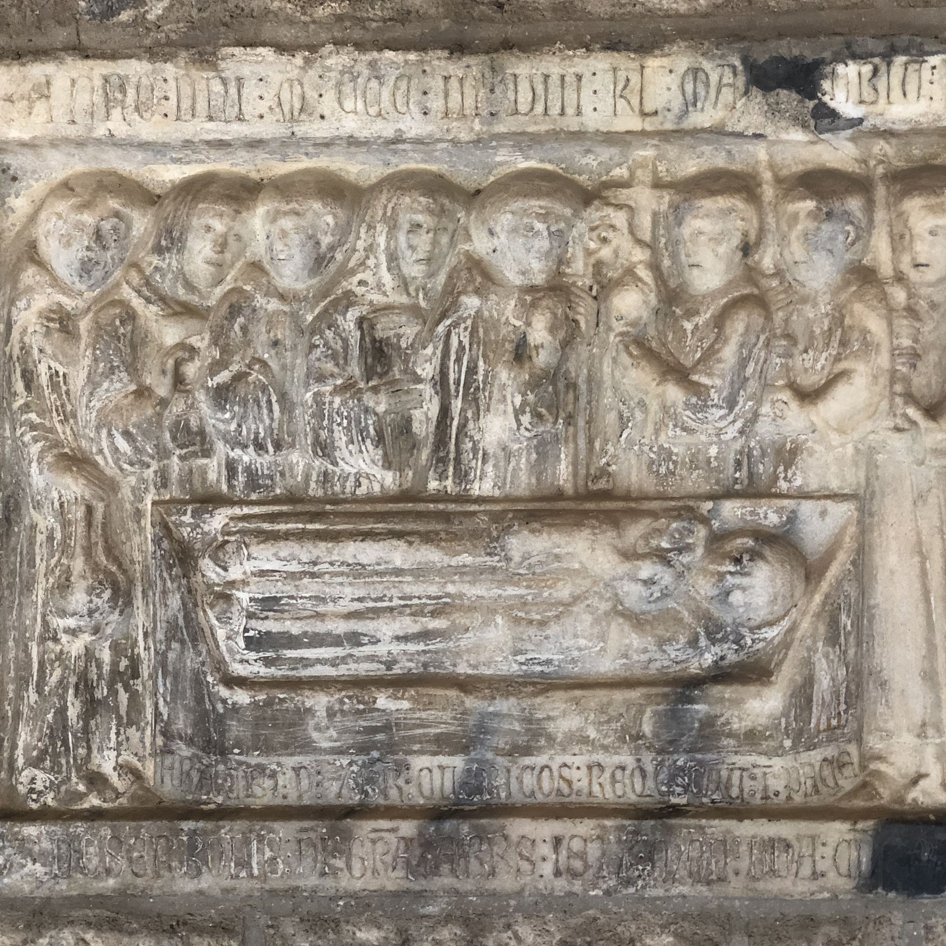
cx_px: 509
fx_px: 1917
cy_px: 476
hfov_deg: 27.7
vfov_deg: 27.7
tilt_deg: -0.4
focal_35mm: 62
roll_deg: +2.7
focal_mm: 6
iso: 100
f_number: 2.4
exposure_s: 1/60
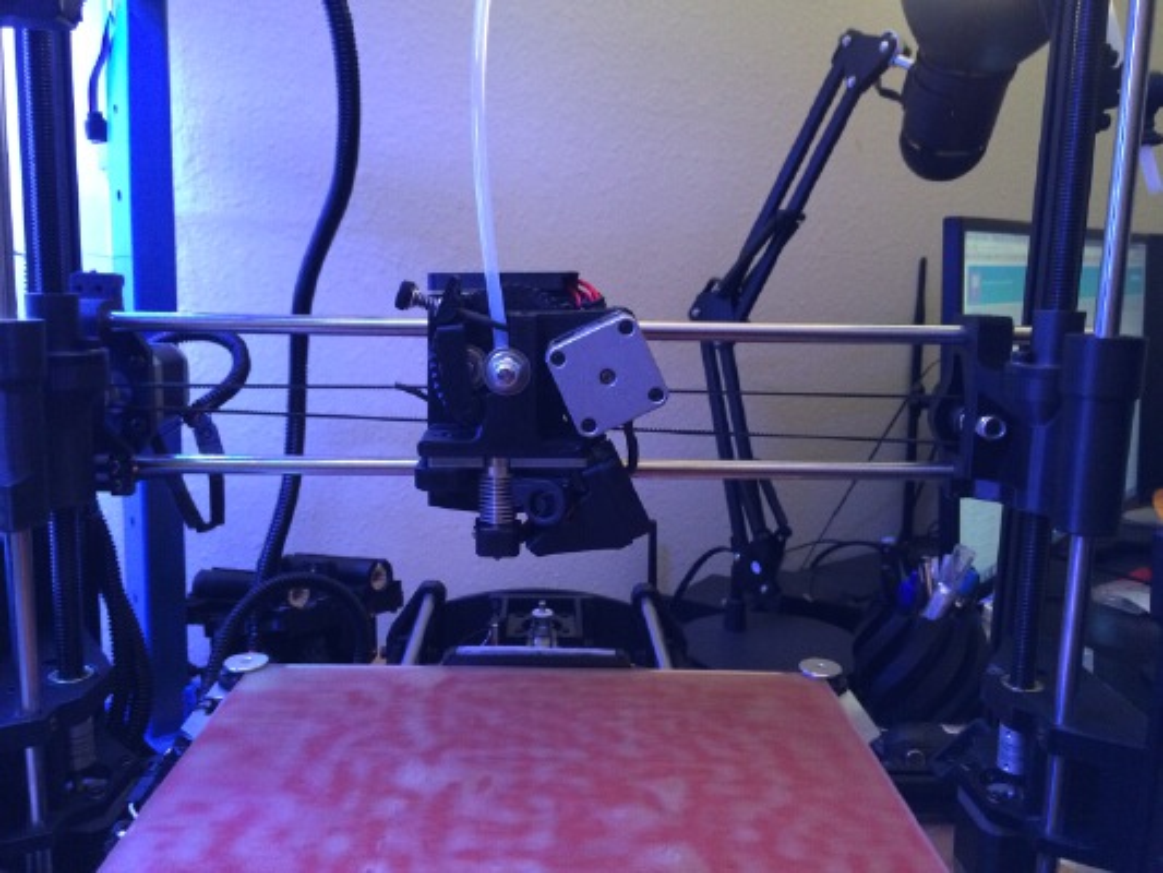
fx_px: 975
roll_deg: -0.4
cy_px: 436
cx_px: 582
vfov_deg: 48.2
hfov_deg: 61.6
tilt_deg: -10.1
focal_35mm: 29
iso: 250
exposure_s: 1/15
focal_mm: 4.15
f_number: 2.2
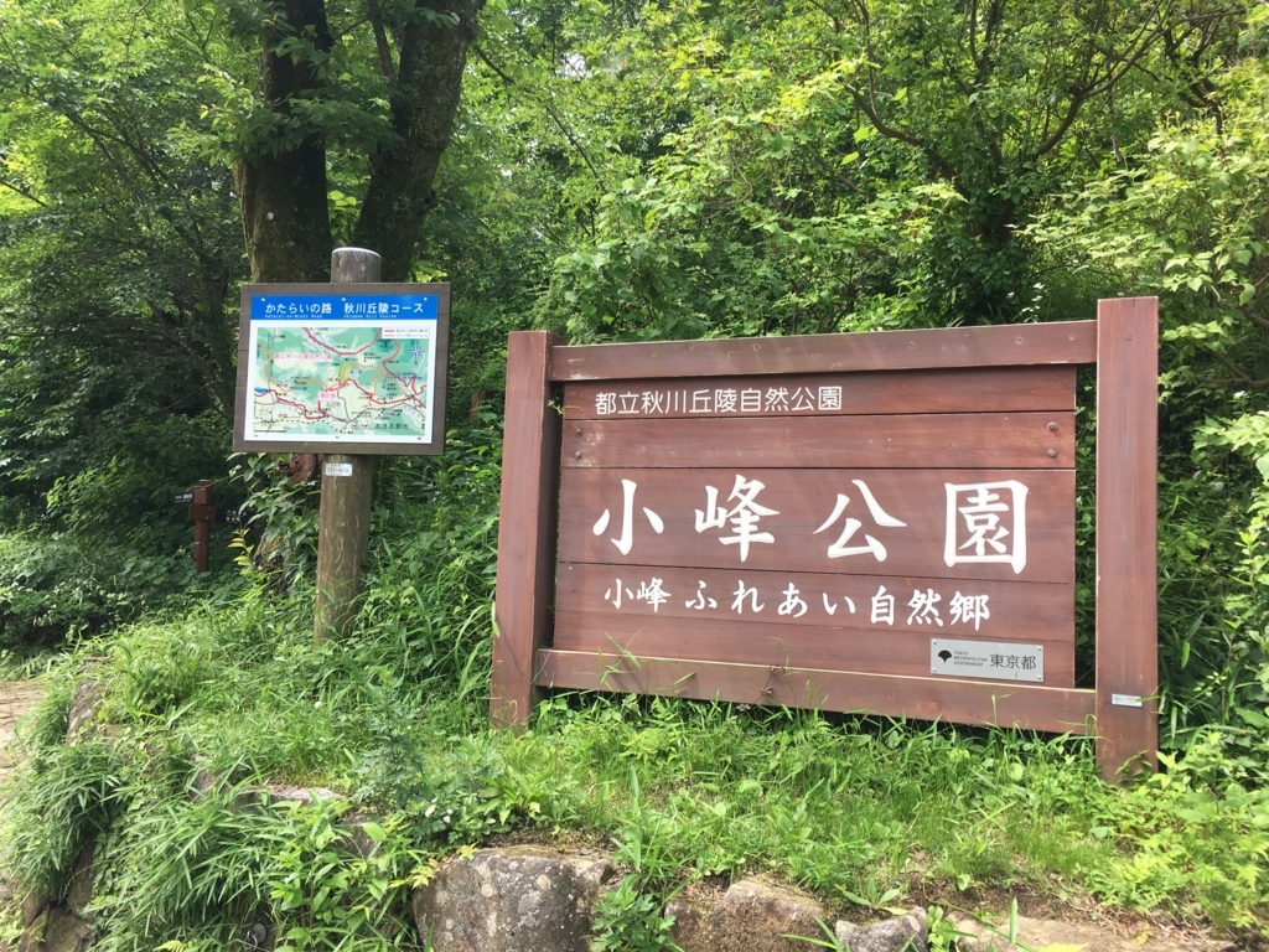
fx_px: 1063
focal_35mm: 29
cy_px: 476
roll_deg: -2.2
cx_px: 634
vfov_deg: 48.2
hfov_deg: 61.7
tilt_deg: +4.9
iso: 25
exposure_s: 1/413
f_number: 2.2
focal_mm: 4.15
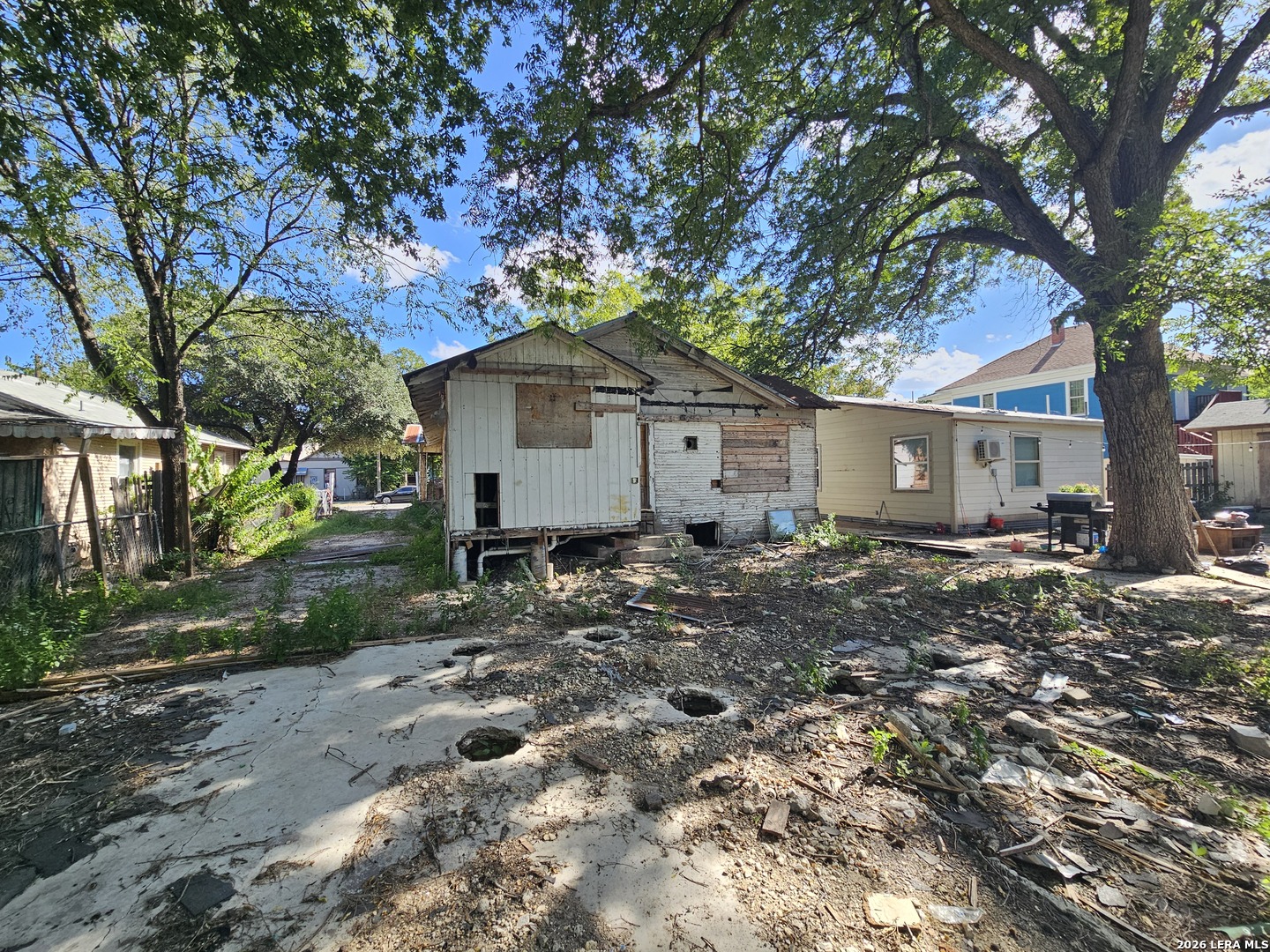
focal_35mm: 13
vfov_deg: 89.9
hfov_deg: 106.2
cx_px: 635
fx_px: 477
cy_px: 476
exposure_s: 1/521
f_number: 2.2
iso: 50
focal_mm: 2.2
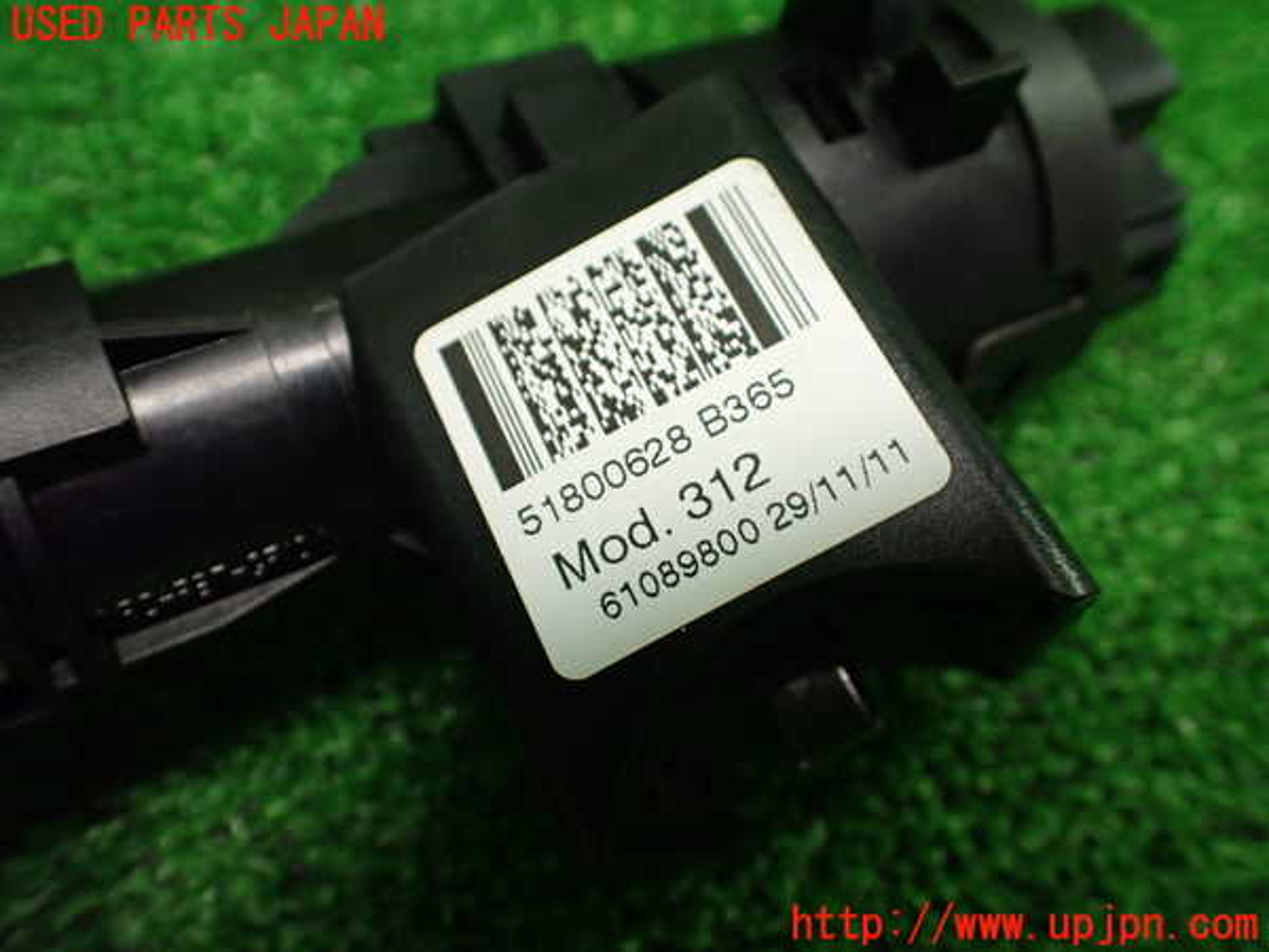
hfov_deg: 60.0
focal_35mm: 30
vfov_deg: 46.8
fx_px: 1100
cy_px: 476
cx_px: 634
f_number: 2.3
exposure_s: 1/125
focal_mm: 5.4
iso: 640
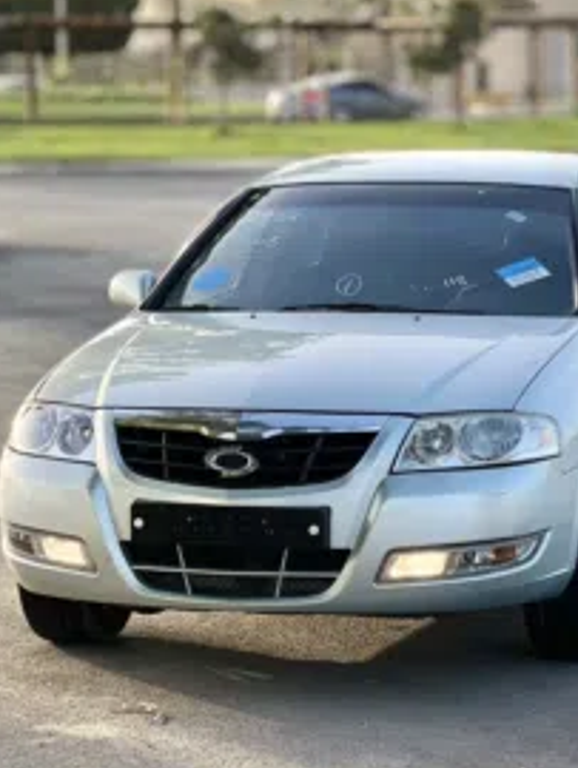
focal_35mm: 114
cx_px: 370
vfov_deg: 17.2
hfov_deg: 13.0
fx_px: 2534
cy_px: 307
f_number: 2.8
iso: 32
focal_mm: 9
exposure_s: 1/440
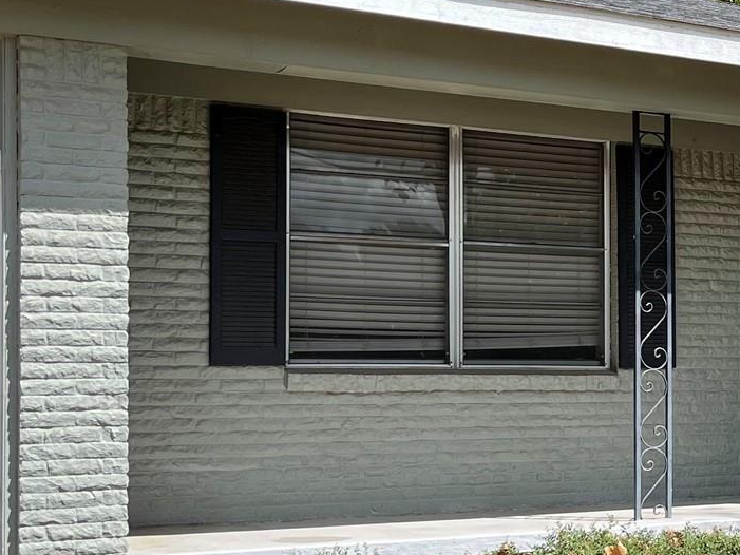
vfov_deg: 20.1
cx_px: 949
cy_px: 344
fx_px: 1561
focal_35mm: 73
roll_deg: +0.2
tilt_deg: +0.9
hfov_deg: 23.7
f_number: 1.6
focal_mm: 5.1
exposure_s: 1/1689
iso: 32
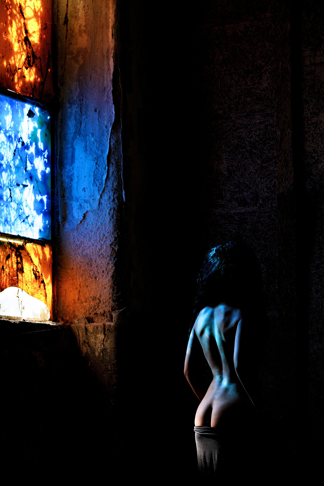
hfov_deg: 16.1
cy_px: 243
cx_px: 162
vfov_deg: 23.9
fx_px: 1147
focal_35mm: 85
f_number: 4.5
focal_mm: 85
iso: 800
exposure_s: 1/125
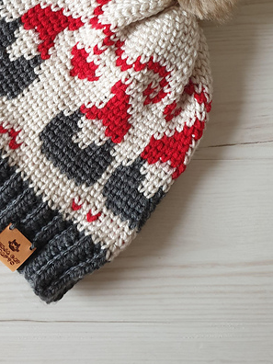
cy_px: 74
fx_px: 442
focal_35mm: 42
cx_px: 61
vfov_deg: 42.8
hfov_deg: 33.5
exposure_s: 1/50
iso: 250
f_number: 1.5
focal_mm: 4.3
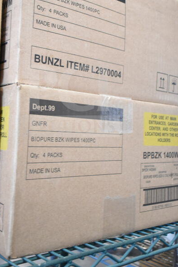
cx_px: 69
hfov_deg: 31.8
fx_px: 311
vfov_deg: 46.0
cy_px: 101
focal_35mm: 42
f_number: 3.5
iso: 1600
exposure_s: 1/40
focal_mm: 18
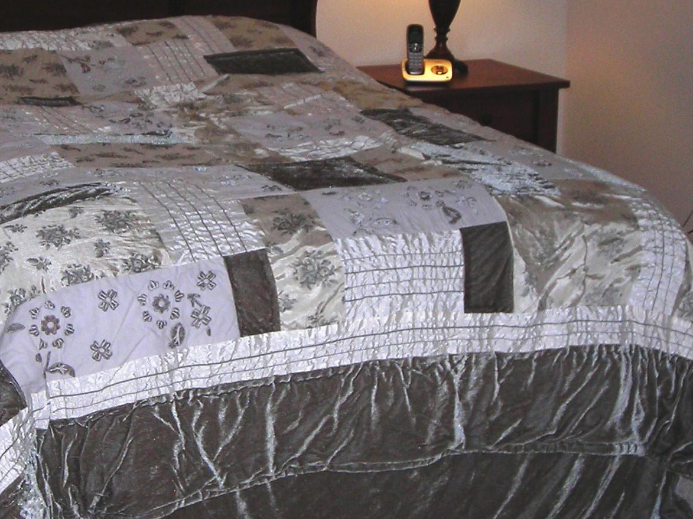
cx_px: 220
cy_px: 165
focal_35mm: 84
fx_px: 1681
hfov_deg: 23.2
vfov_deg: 17.5
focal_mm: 6.3
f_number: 3.2
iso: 78
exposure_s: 1/60.1
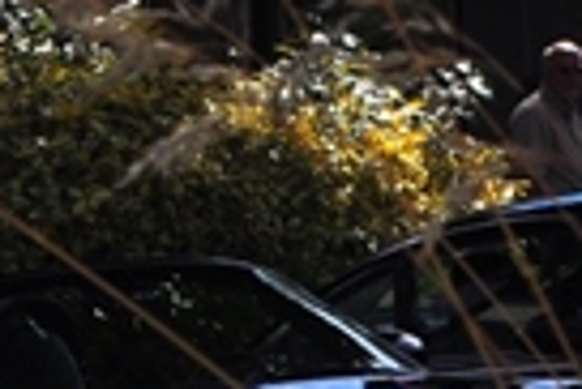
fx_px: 10030
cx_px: -941
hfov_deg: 3.3
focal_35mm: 620
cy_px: 594
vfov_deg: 2.2
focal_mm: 55
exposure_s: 1/640
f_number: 13
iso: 320
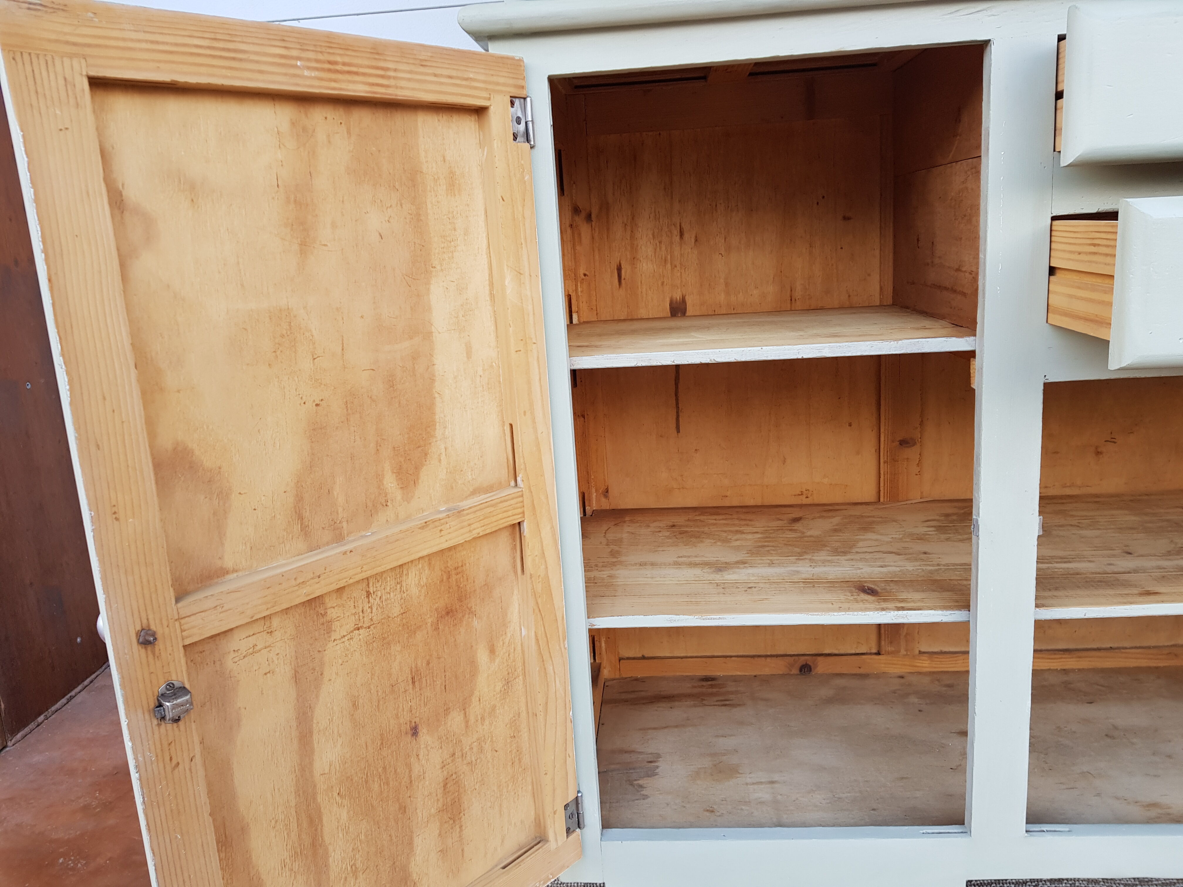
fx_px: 889
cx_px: 592
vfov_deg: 53.1
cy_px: 444
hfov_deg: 67.3
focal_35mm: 26
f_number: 1.7
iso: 64
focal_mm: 4.2
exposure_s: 1/60
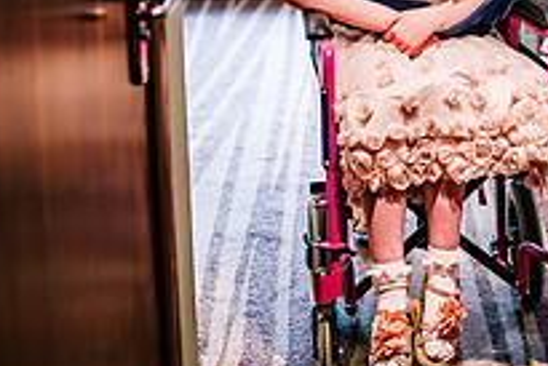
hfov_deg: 19.0
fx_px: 1584
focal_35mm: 104
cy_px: -63
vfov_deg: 12.9
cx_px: 561
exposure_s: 1/250
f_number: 1.4
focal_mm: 35
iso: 500
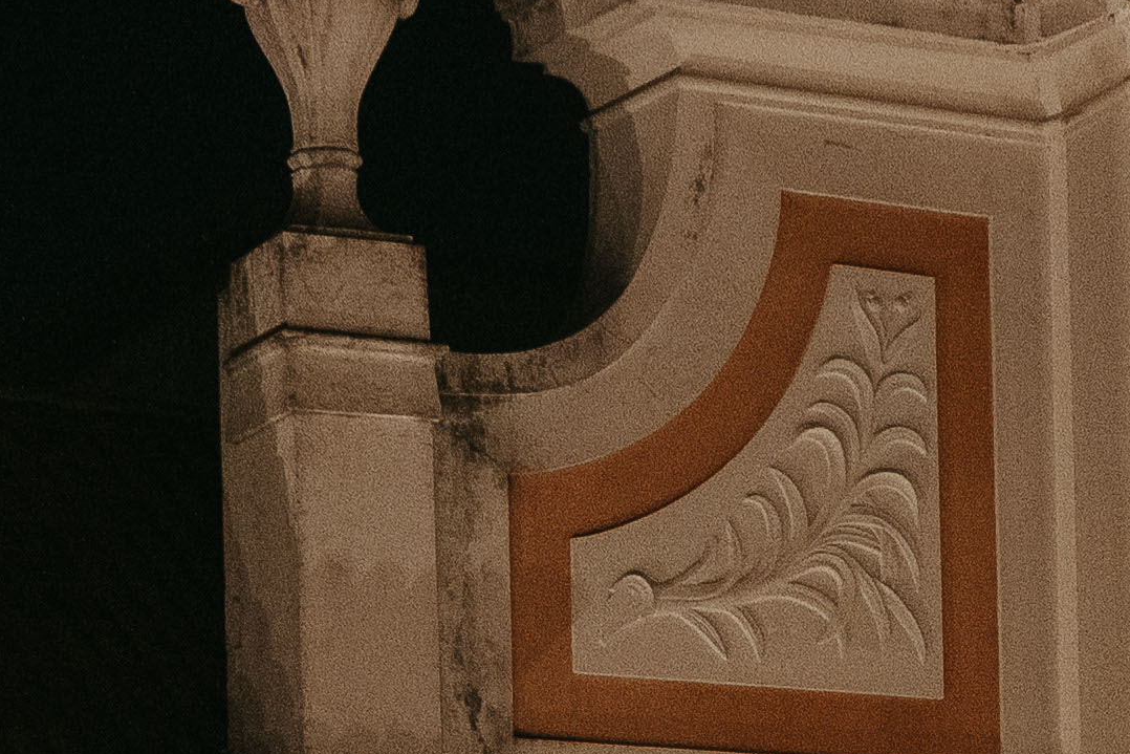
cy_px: 1657
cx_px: 1171
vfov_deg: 7.2
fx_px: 5713
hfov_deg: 11.2
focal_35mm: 182
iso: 2500
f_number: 2
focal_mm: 28
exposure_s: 1/160
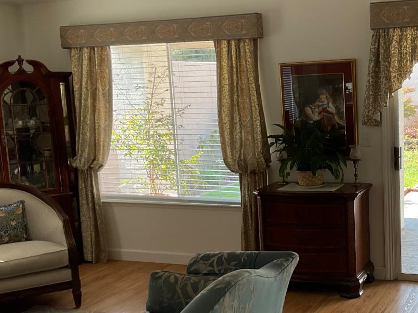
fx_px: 652
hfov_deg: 34.8
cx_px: 315
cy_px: 193
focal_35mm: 54
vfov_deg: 26.9
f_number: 1.8
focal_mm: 3
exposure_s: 1/120
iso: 32
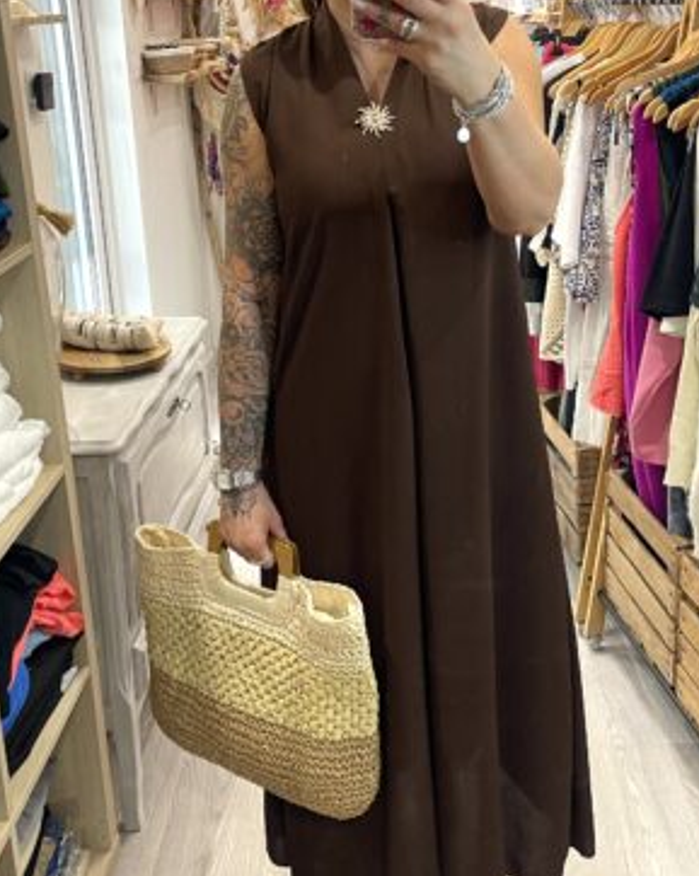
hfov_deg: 53.1
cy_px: 399
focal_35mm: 27
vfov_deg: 64.0
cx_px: 348
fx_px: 699
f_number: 1.6
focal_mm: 5.1
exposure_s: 1/50
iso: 100
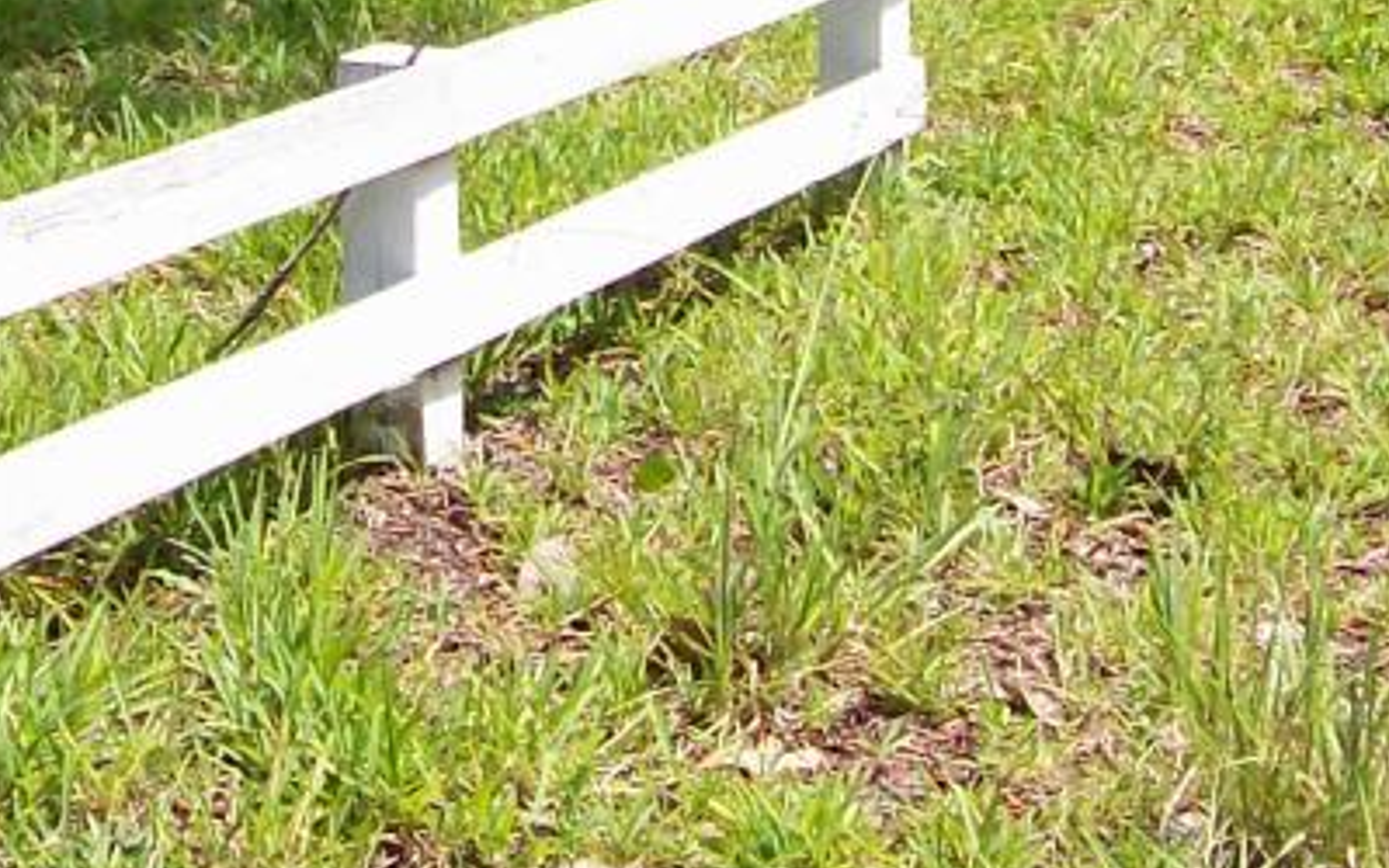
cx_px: 90
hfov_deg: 16.8
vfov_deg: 10.2
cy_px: -648
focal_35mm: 122
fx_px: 4618
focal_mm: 6
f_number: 4.8
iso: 80
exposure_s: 1/326
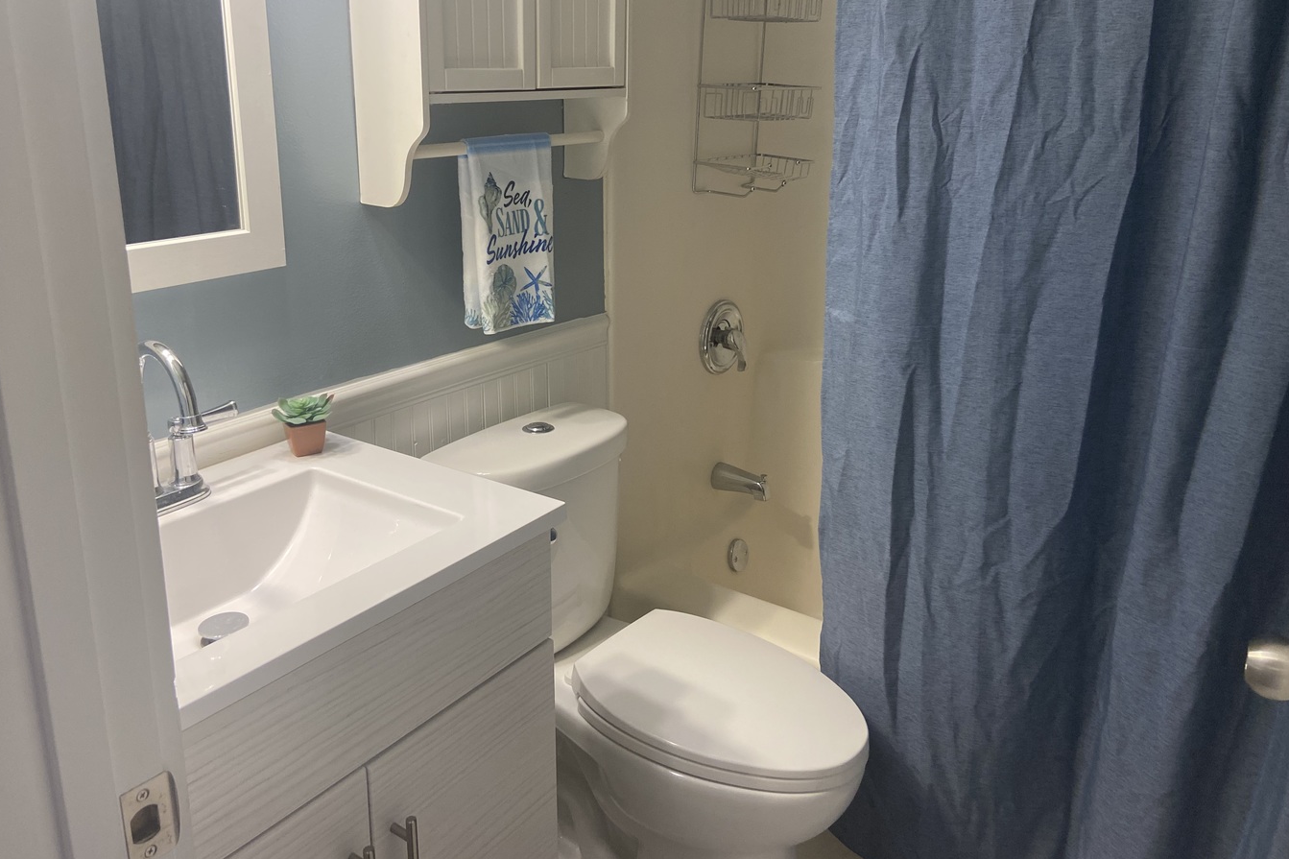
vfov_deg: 44.8
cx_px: 608
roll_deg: +0.3
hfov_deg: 63.6
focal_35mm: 29
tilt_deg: -16.1
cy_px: 357
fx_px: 1038
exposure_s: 1/120
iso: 125
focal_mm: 4.25
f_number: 1.8
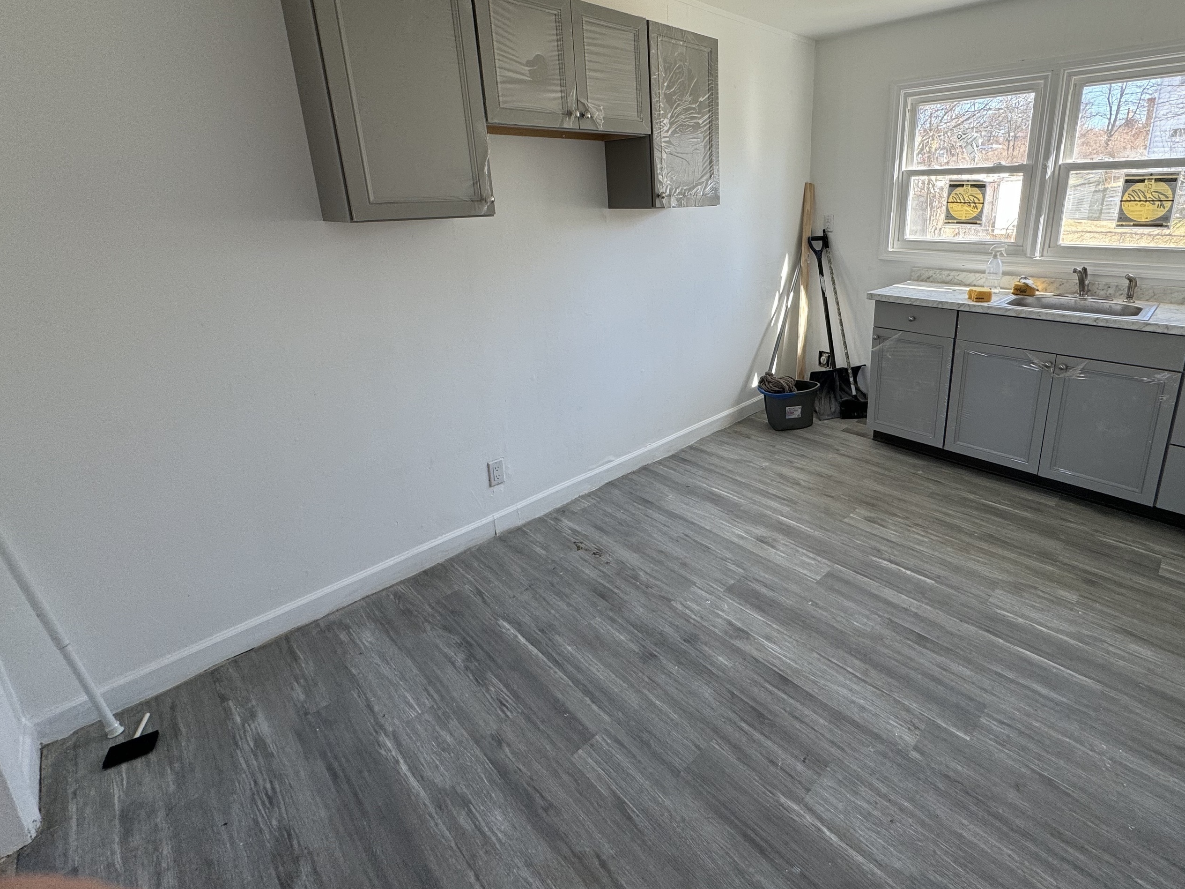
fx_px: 582
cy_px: 352
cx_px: 703
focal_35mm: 17
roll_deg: +0.5
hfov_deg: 90.0
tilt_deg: -15.6
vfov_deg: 73.9
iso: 80
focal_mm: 2.22
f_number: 2.2
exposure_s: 1/99
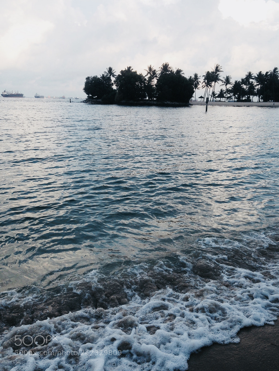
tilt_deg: -11.6
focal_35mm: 33
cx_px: 140
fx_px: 355
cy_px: 186
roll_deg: -2.0
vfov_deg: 55.4
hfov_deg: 42.9
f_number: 2.4
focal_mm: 4.12
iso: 50
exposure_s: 1/669
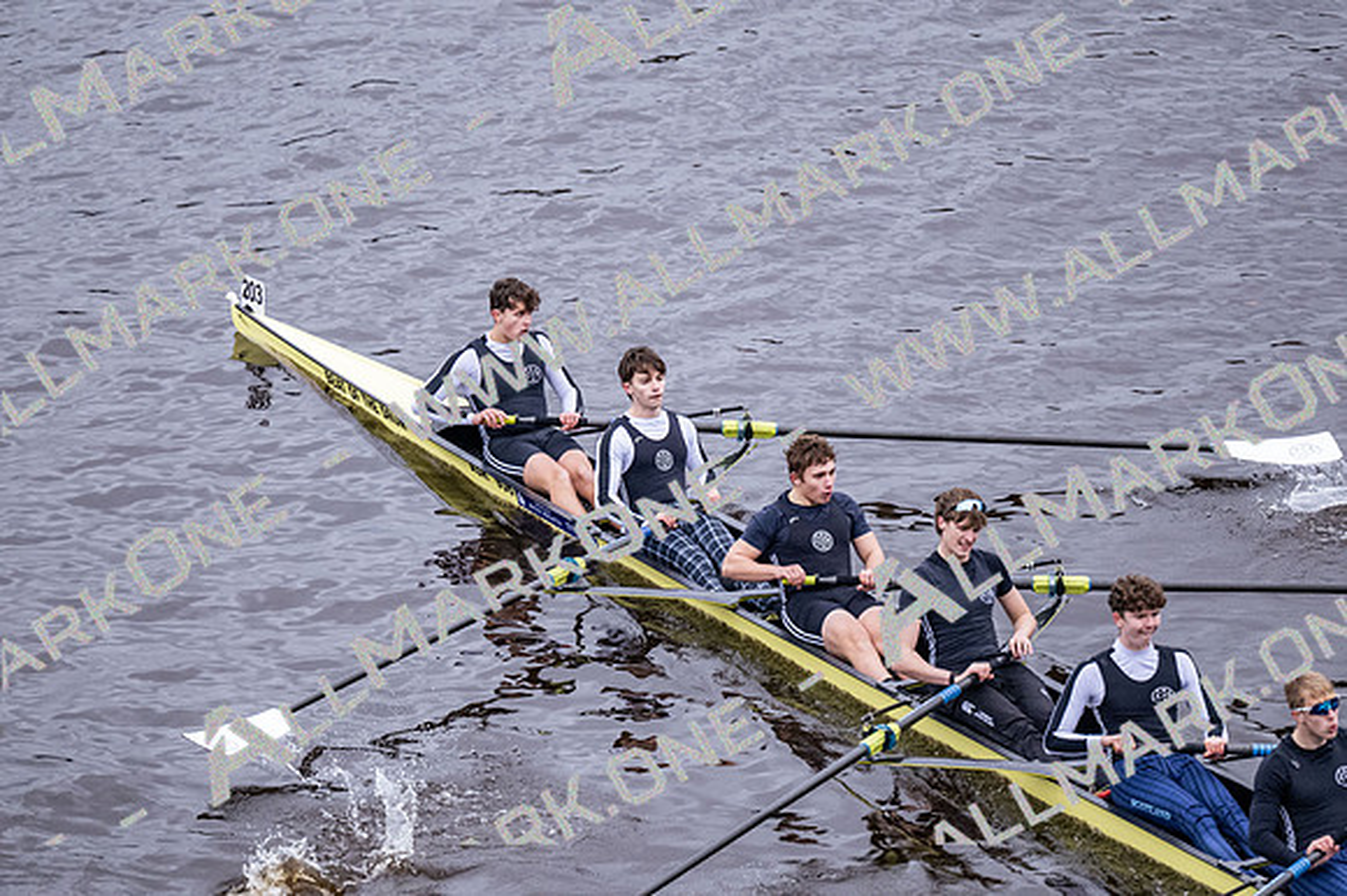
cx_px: 674
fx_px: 11218
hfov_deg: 6.9
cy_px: 448
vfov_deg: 4.6
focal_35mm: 300
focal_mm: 200
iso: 2500
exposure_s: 1/2000
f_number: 2.8
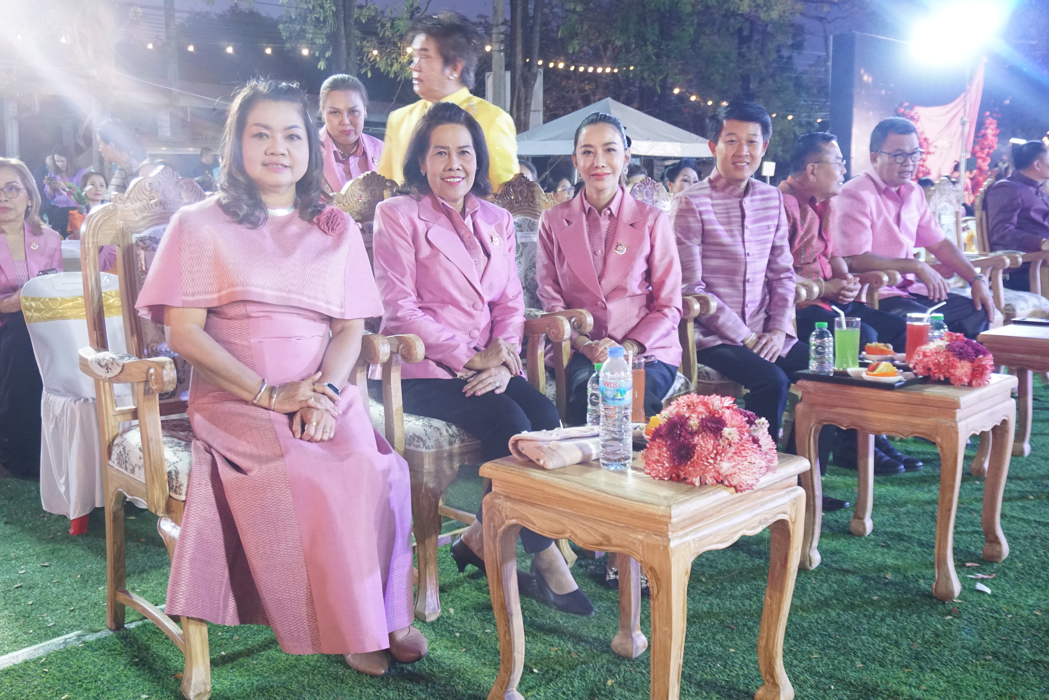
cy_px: 350
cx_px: 524
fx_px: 1005
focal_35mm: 34
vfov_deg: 38.4
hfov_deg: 55.1
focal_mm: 23
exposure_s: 1/60
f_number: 4.5
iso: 2500
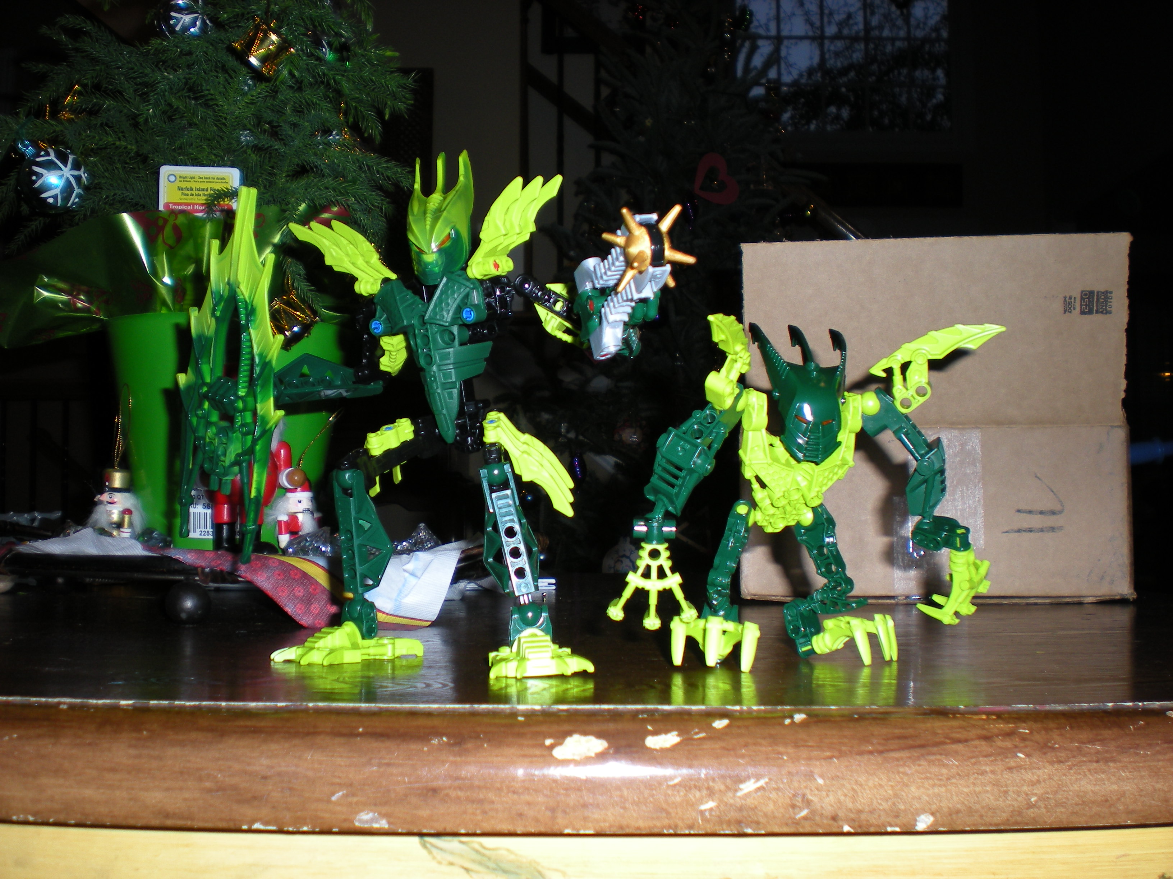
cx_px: 586
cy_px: 440
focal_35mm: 38
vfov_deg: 37.7
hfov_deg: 49.0
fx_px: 1288
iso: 64
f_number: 3.1
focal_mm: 6.3
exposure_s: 1/60
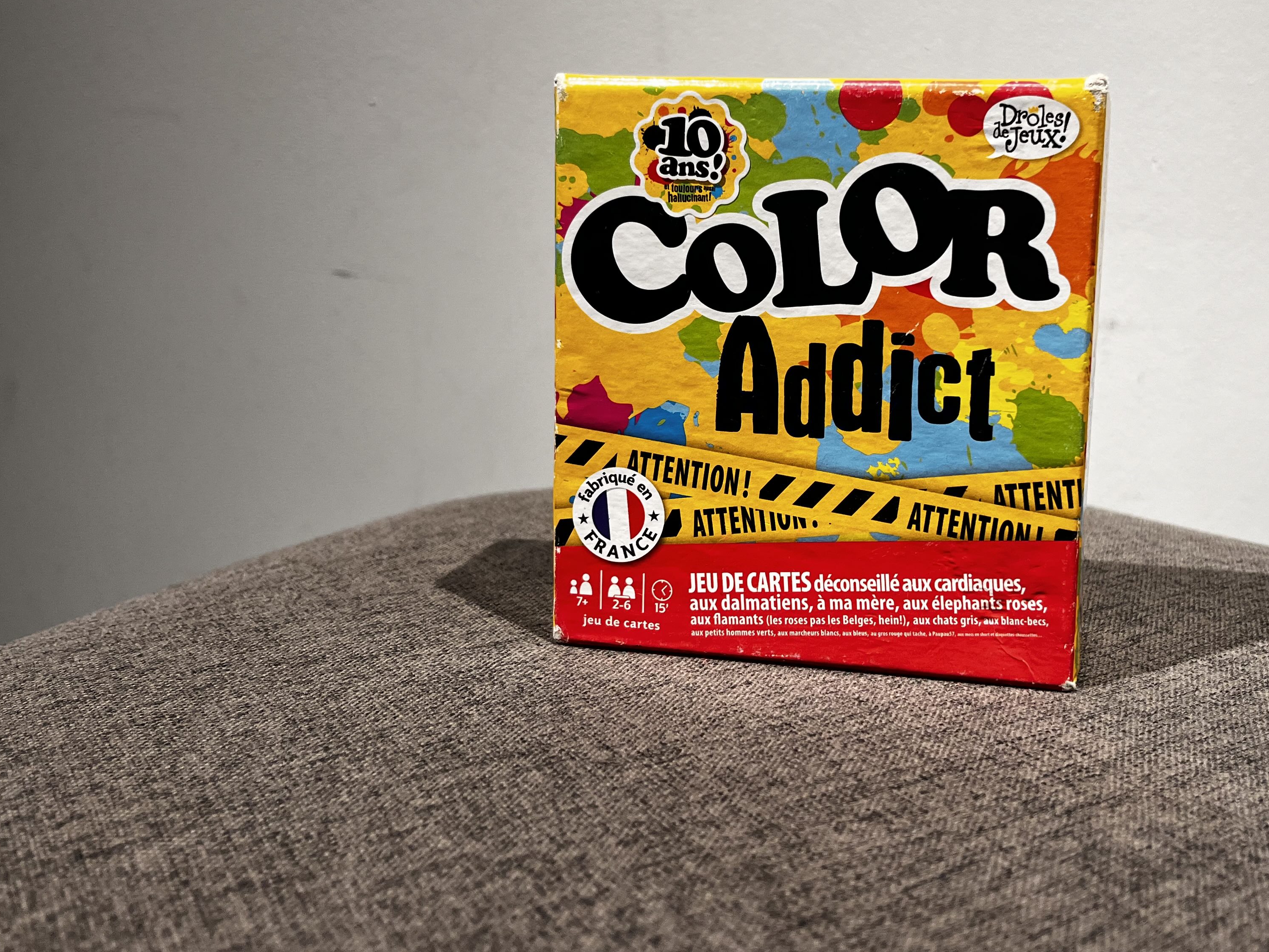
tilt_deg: -8.4
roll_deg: -2.2
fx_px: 1283
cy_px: 372
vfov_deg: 40.5
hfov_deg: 51.9
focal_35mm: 35
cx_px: 814
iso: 64
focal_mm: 5.1
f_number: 1.6
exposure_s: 1/120
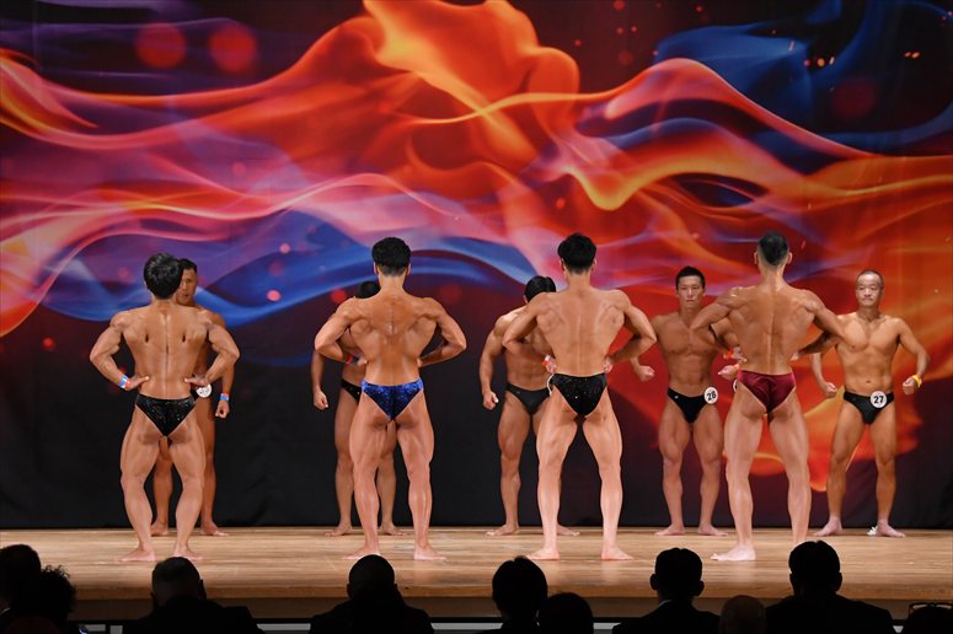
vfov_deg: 9.9
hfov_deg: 14.9
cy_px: 317
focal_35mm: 138
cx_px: 476
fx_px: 3651
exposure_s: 1/400
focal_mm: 92
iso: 3200
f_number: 5.6
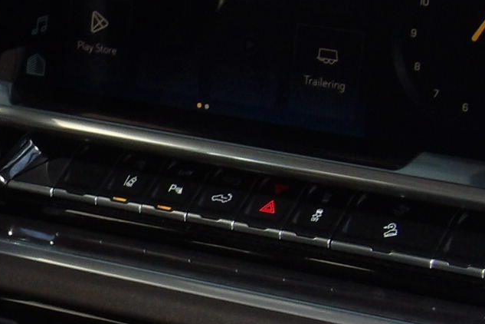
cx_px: -36
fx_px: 2640
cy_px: 266
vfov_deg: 7.0
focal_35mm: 196
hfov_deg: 10.4
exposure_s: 1/26
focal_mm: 8.2
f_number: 3.8
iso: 200
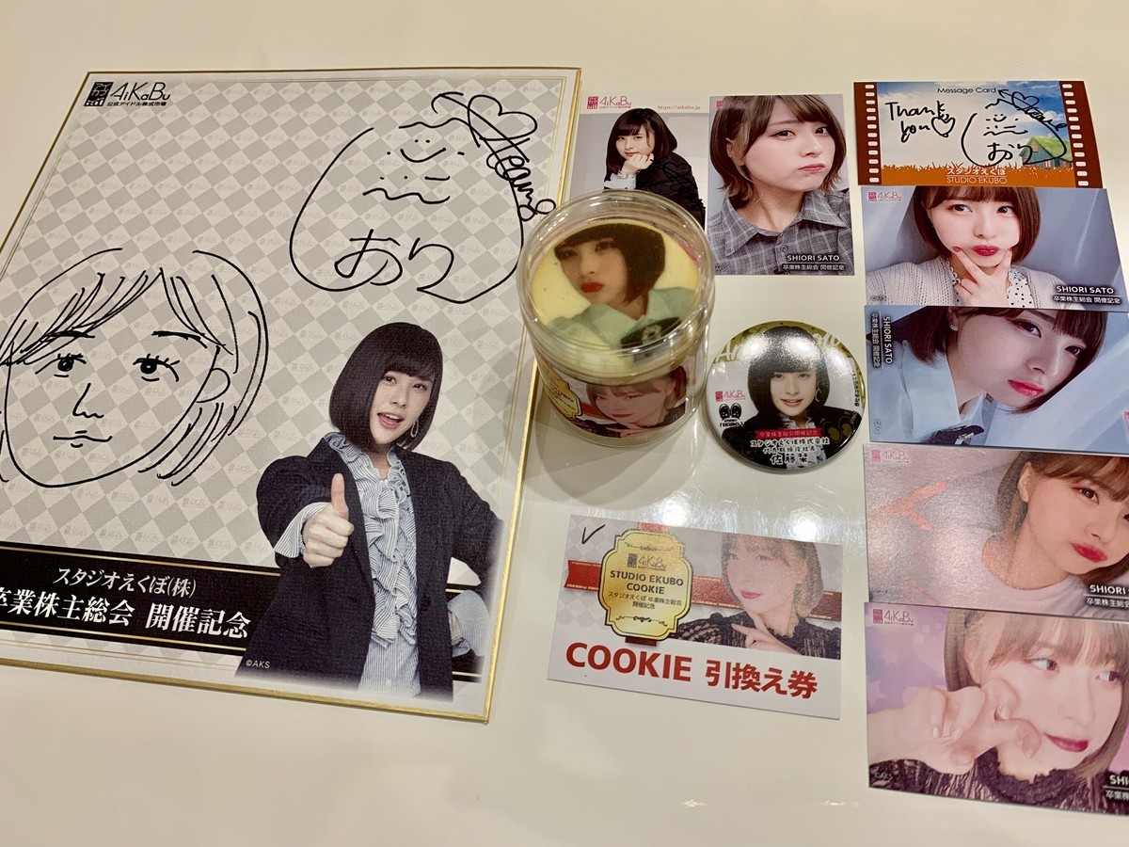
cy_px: 424
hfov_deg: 67.3
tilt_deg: -64.8
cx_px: 564
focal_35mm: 26
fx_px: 848
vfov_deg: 53.1
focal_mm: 4.25
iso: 50
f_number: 1.8
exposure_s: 1/50
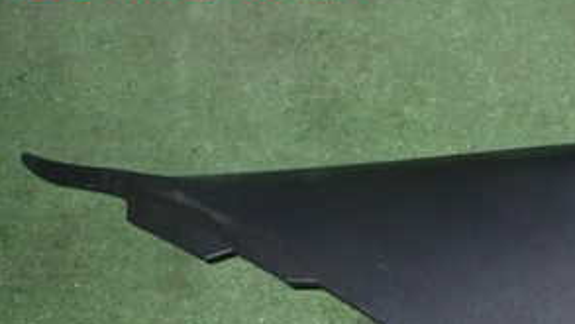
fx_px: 1022
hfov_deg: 29.2
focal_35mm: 67
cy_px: 399
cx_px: 585
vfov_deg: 17.1
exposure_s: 1/30
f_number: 6.3
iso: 800
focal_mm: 5.4
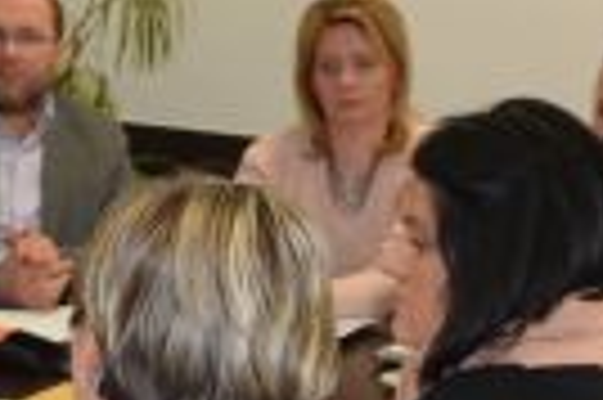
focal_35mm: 119
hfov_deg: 16.5
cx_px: -126
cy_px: 229
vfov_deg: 11.5
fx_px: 1991
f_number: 4.5
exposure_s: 1/60
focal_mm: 18
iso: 400
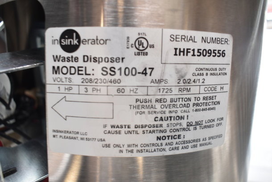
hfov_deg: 61.9
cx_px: 136
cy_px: 91
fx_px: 227
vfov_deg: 43.6
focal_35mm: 30
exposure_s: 1/30
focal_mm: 20
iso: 400
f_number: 3.8
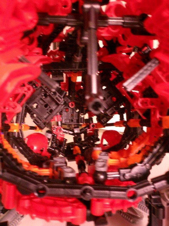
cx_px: 84
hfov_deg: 38.7
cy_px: 113
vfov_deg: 50.1
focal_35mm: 37
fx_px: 241
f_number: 3.5
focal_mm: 5.6
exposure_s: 1/8
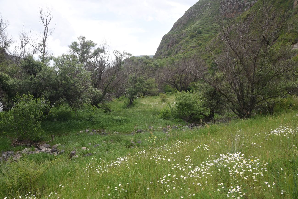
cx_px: 149
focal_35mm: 50
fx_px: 414
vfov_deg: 27.0
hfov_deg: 39.6
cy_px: 100
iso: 320
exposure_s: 1/160
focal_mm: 50
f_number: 7.1
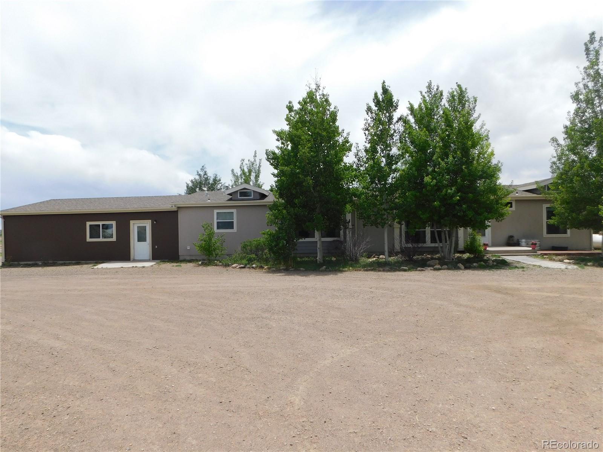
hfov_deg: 73.9
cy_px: 226
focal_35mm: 23
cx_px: 302
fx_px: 401
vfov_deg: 58.9
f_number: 6
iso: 125
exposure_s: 1/640
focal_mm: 4
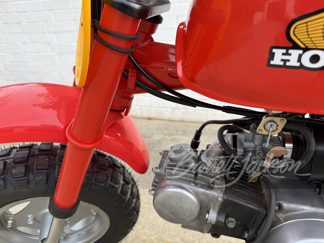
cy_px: 122
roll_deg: +0.7
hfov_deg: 71.6
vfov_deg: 56.8
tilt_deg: -17.9
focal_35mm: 24
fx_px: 225
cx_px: 162
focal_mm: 6.76
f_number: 1.78
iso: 80
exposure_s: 1/627
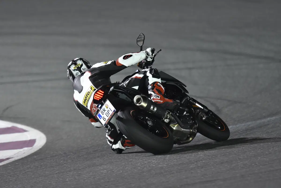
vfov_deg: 1.7
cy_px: 94
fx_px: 6439
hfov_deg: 2.5
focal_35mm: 825
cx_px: 140
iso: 4000
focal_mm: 550
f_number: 4
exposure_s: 1/640
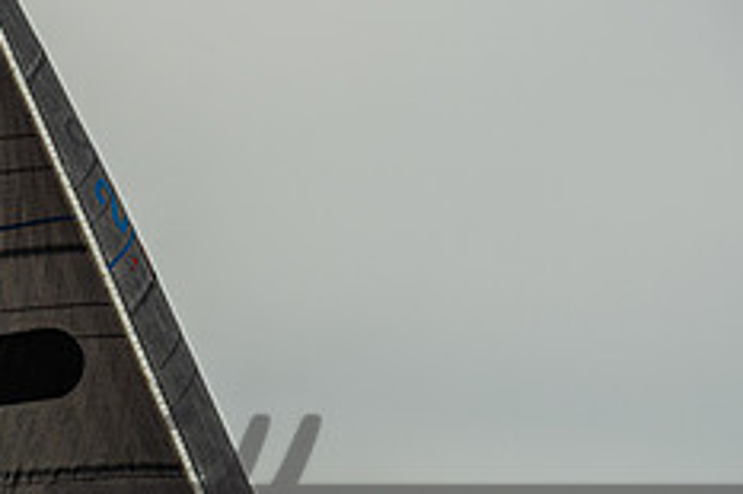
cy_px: 578
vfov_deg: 5.2
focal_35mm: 261
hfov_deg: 7.8
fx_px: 5383
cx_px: -239
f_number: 6.3
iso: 400
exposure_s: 1/1600
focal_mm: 90
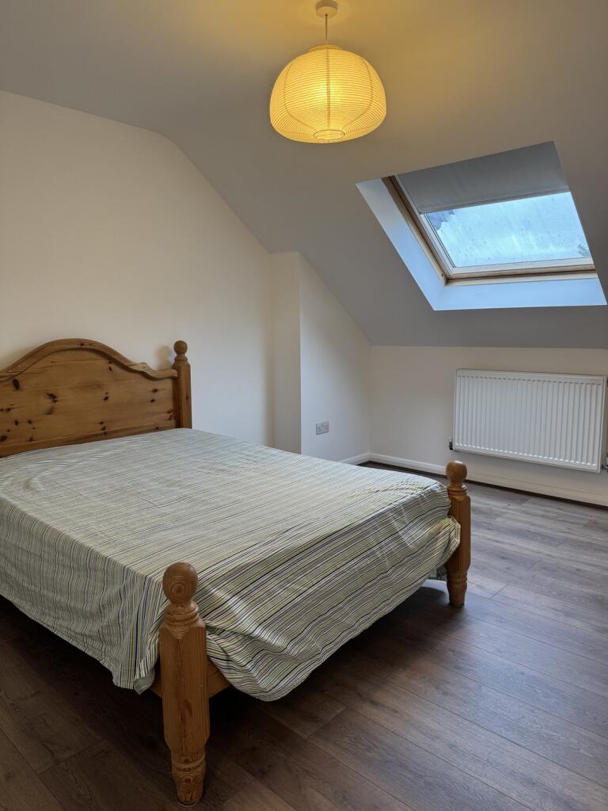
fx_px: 562
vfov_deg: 71.6
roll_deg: +0.0
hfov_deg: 56.8
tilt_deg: -8.3
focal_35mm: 24
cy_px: 406
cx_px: 304
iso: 125
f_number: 1.78
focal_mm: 6.76
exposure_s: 1/50
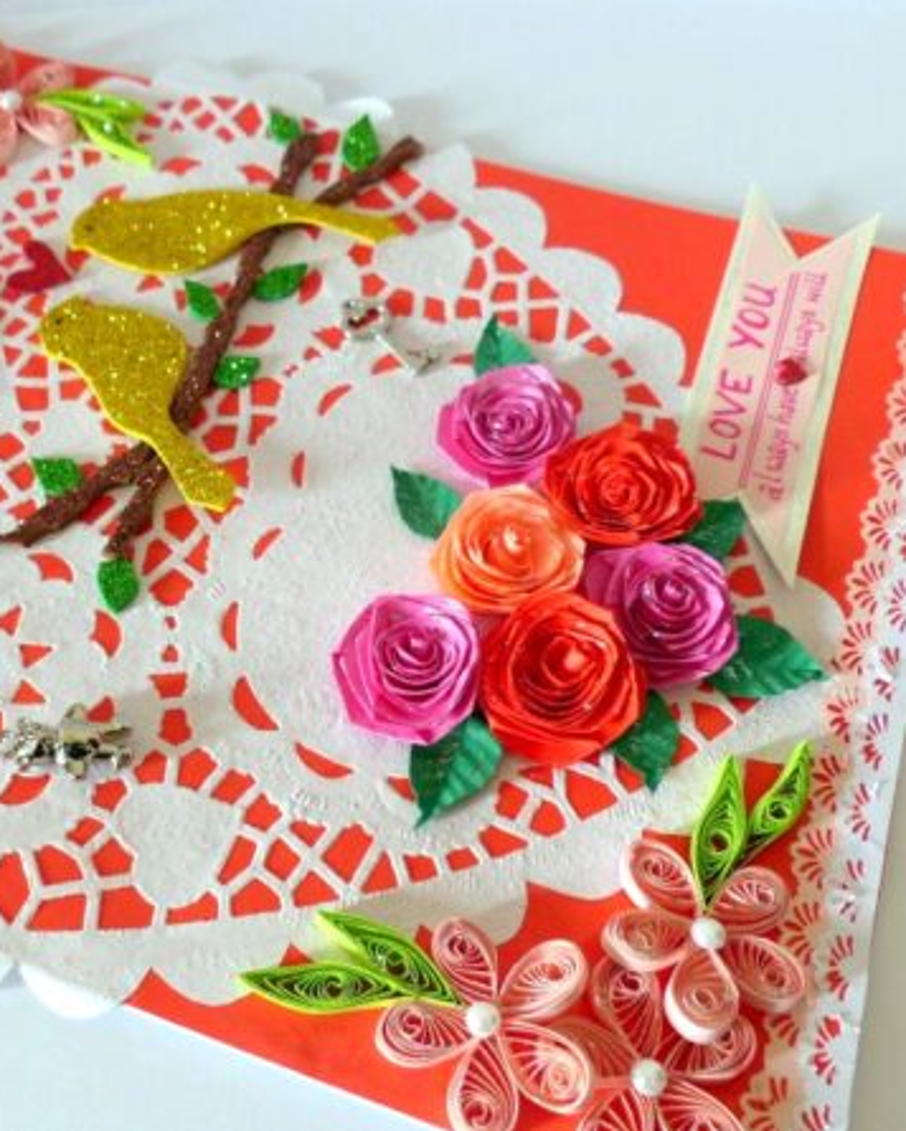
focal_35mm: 42
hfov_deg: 34.8
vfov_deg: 43.8
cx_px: 216
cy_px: 563
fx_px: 1407
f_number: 2.8
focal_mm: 5.7
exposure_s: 1/60
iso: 320
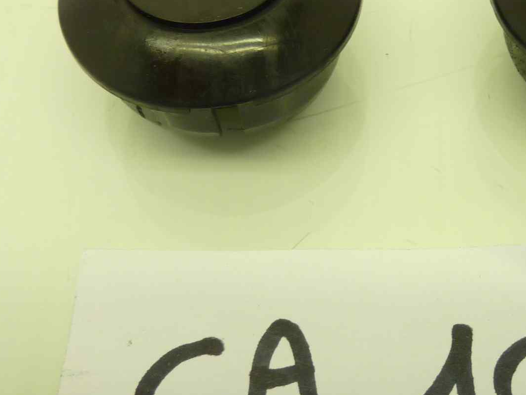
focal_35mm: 60
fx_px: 912
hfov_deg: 31.6
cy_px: 211
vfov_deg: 24.4
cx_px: 395
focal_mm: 4.1
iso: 80
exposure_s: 1/30
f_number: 3.3
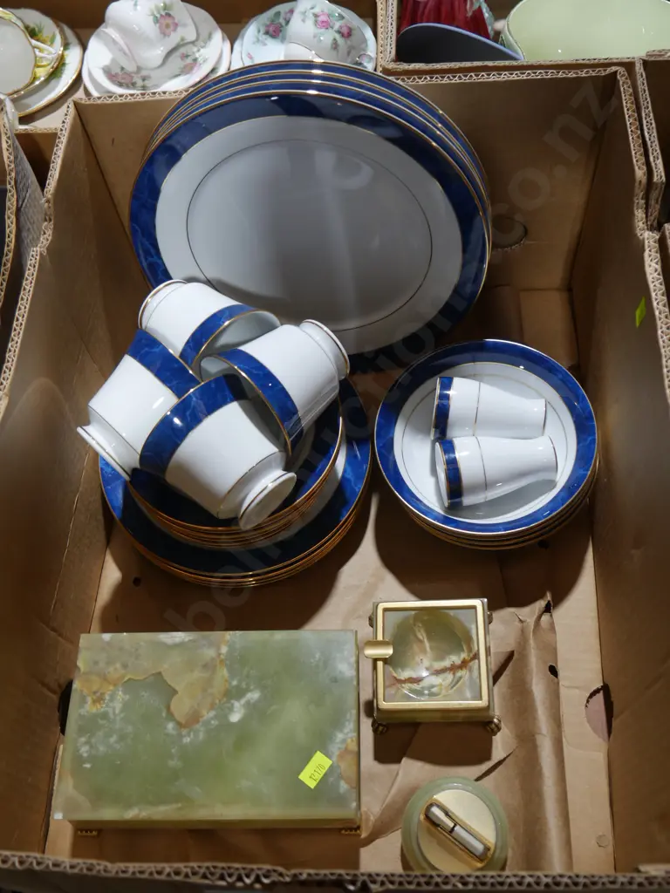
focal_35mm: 34
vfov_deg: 54.0
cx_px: 335
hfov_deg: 41.8
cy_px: 446
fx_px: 877
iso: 320
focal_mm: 17
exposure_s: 1/60
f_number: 4
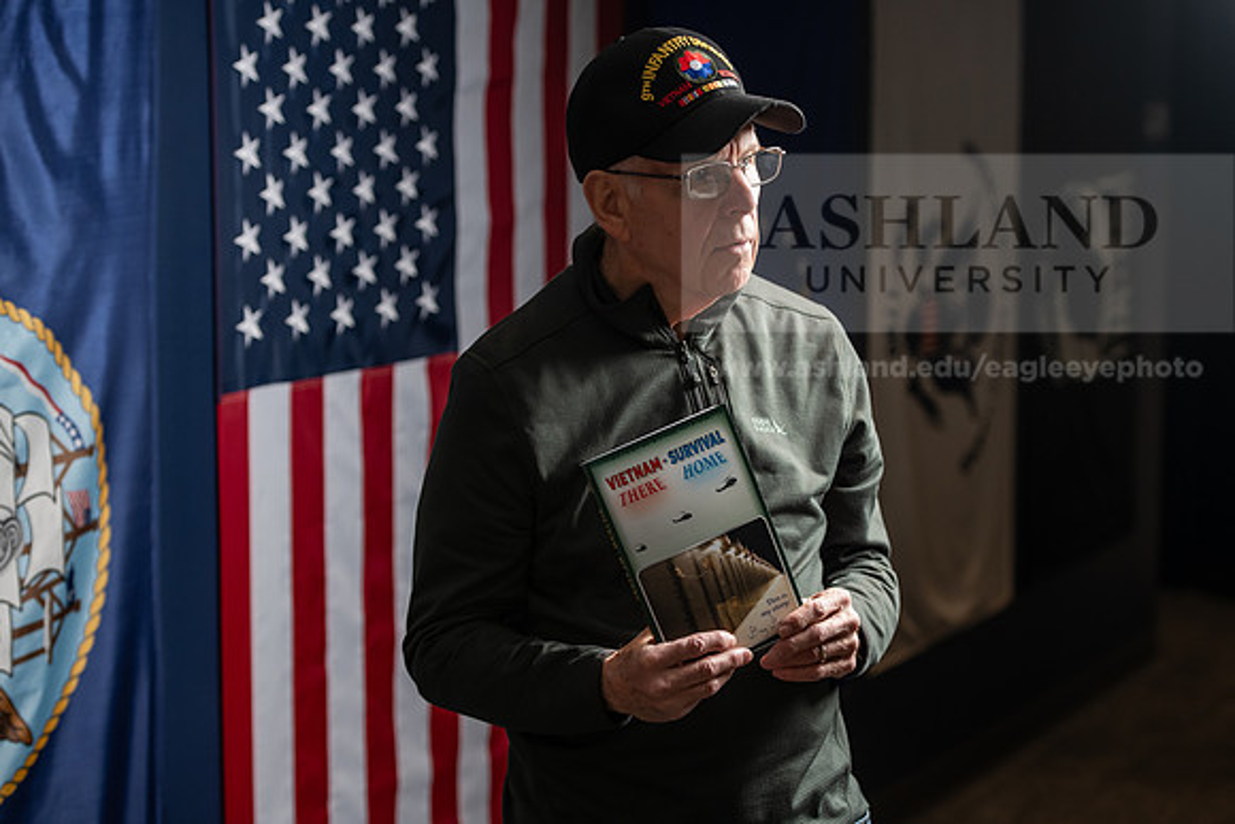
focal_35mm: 86
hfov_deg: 23.6
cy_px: 412
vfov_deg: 15.9
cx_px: 618
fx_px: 2951
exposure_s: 1/200
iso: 800
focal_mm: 86
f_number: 3.5
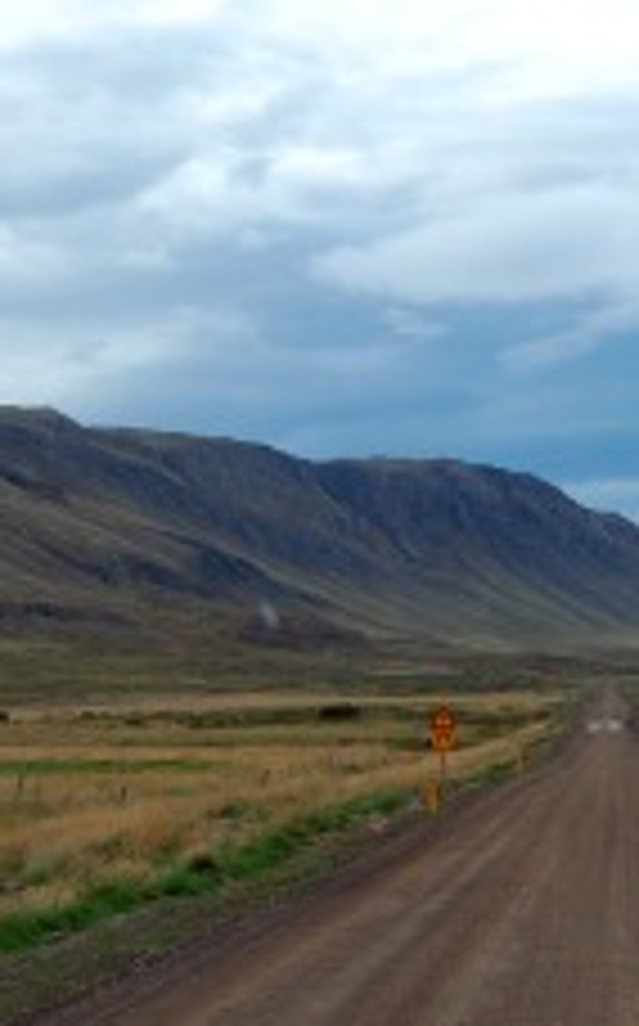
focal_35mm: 90
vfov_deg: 23.0
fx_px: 2523
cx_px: 551
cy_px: 457
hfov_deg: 14.3
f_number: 10
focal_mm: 23
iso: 400
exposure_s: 1/250
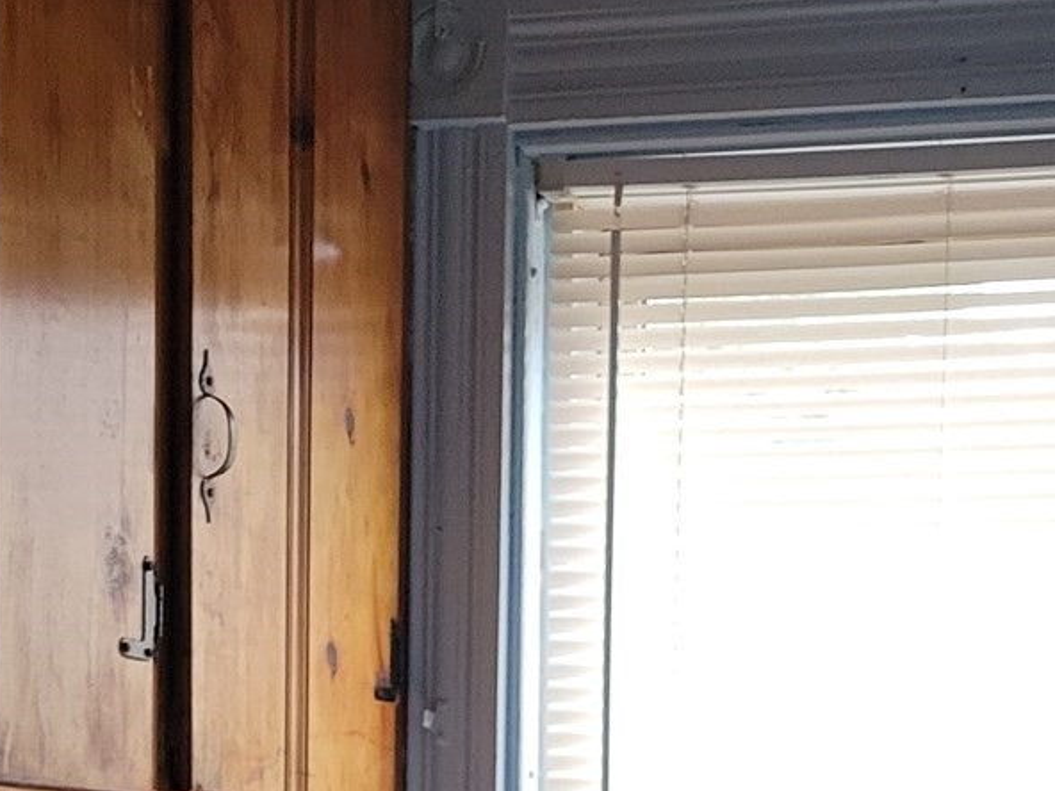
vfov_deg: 15.0
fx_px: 2743
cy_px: 1249
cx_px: 772
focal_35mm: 90
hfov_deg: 21.6
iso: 320
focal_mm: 5.4
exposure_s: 1/120
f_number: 1.8
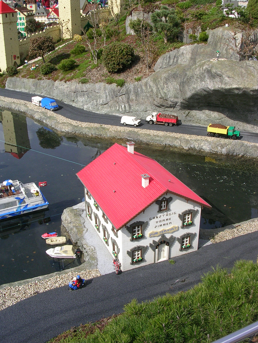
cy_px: 172
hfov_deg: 35.1
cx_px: 129
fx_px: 407
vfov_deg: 45.8
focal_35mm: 41
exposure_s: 1/343
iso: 50
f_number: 5.8
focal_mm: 6.2
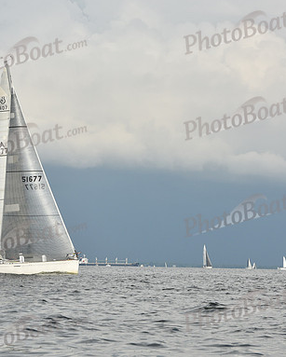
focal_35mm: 142
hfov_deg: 10.9
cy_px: 178
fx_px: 1501
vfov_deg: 13.6
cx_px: 136
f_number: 9
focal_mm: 100
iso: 250
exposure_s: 1/1250
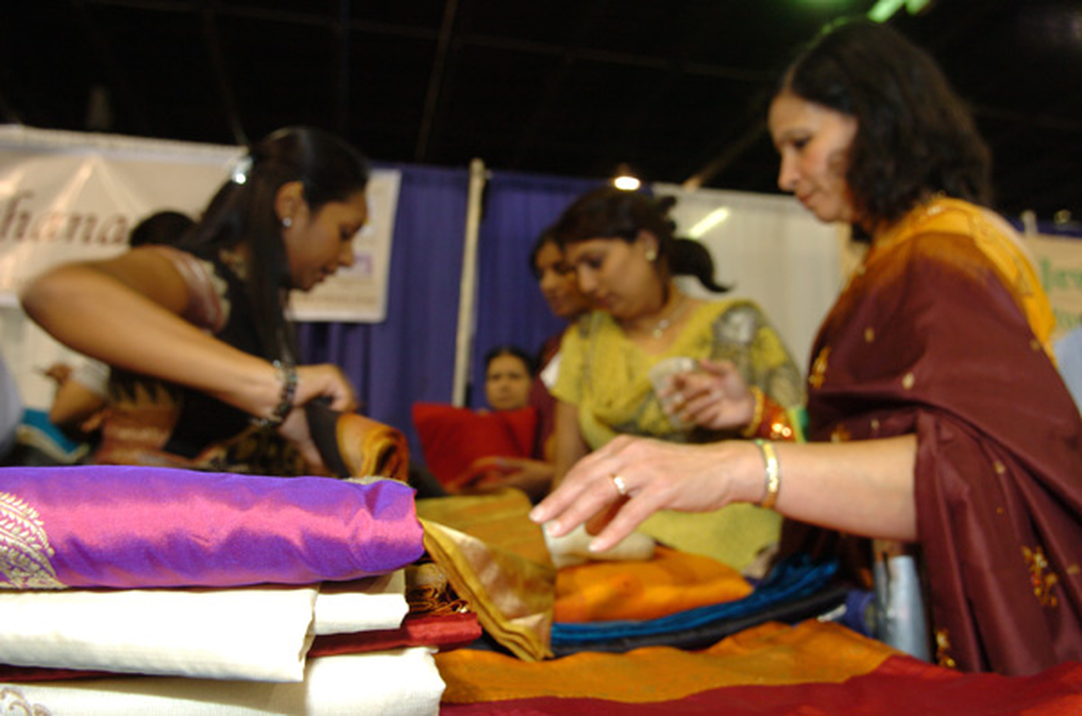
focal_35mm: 26
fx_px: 765
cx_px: 541
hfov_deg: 70.6
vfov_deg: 50.2
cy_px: 358
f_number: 3.5
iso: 400
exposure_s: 1/30
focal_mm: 17
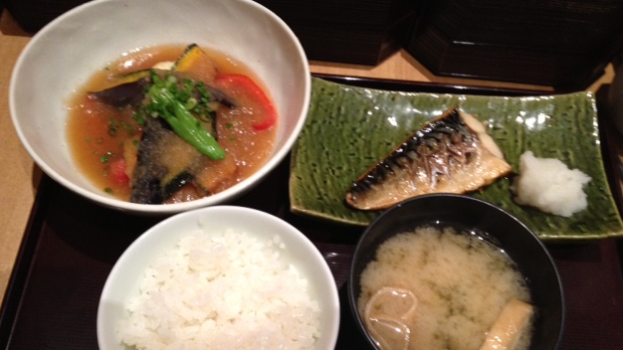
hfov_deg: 51.6
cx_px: 313
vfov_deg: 30.4
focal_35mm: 39
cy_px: 199
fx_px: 644
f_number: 2.4
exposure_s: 1/20
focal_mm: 4.28
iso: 250
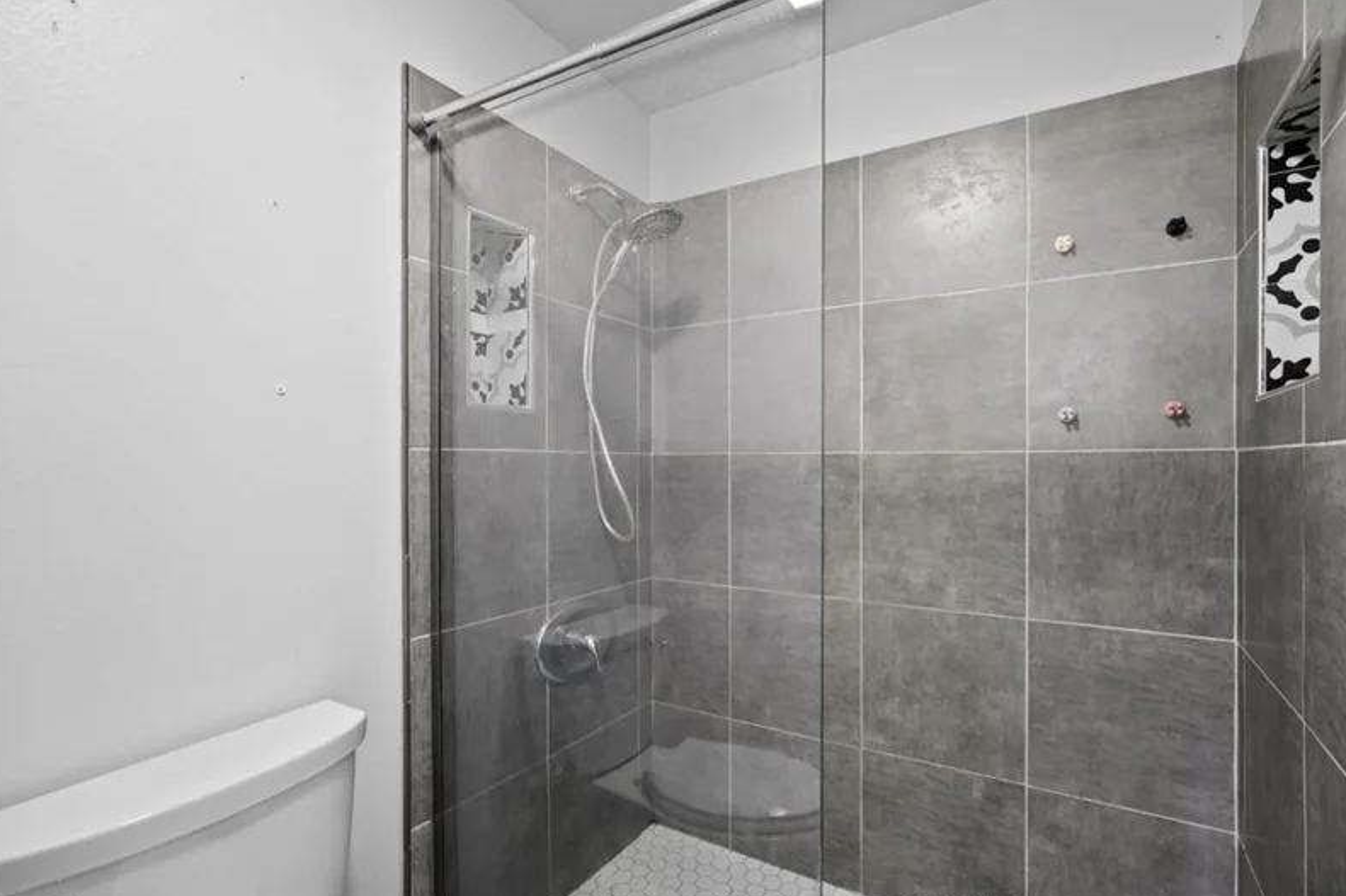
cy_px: 457
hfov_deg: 93.2
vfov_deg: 70.4
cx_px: 703
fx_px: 635
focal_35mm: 17
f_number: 4
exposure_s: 1/15
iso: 4000
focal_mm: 16
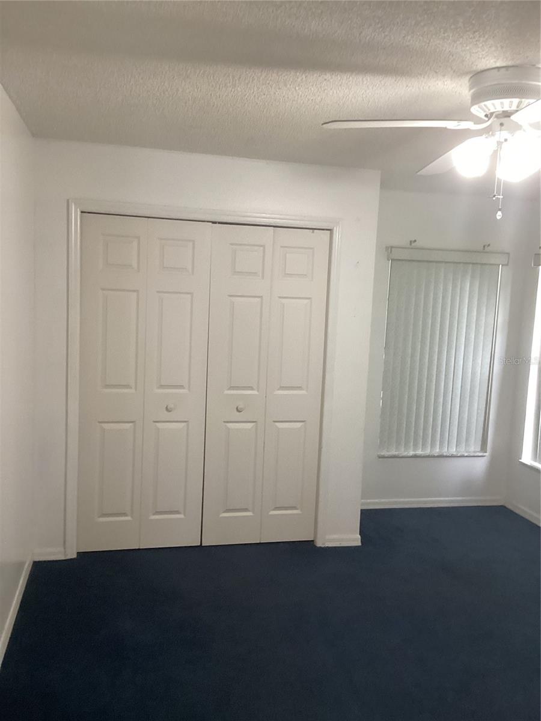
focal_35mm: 31
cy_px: 360
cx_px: 270
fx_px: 646
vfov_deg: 58.4
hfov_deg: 45.4
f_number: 2.4
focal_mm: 3.3
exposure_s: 1/60
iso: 200
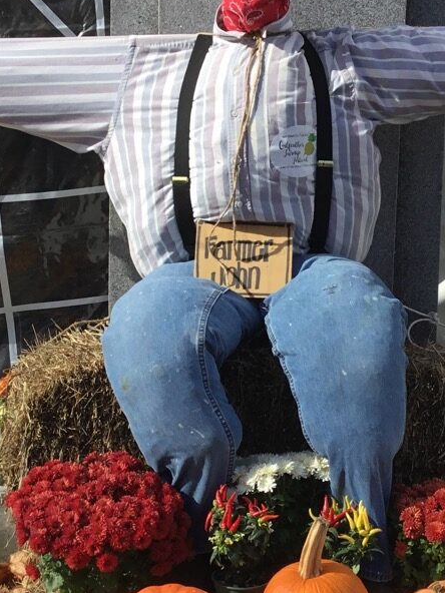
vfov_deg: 29.0
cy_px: 323
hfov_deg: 21.9
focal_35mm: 67
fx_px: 1148
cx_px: 285
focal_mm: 3.3
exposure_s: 1/1131
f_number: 2.4
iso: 25
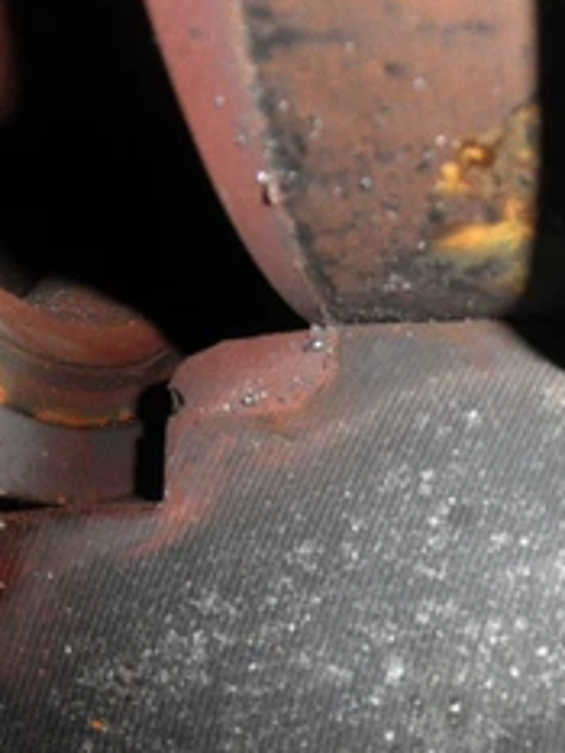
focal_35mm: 48
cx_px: 642
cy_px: 398
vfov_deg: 39.6
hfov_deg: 27.4
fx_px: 1044
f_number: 8.5
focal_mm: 5
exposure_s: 1/30
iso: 200
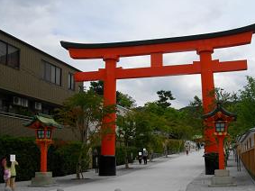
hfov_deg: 42.5
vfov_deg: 32.8
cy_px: 114
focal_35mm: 44
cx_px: 167
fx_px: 324
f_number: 5.5
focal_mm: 5.7
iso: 100
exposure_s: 1/640
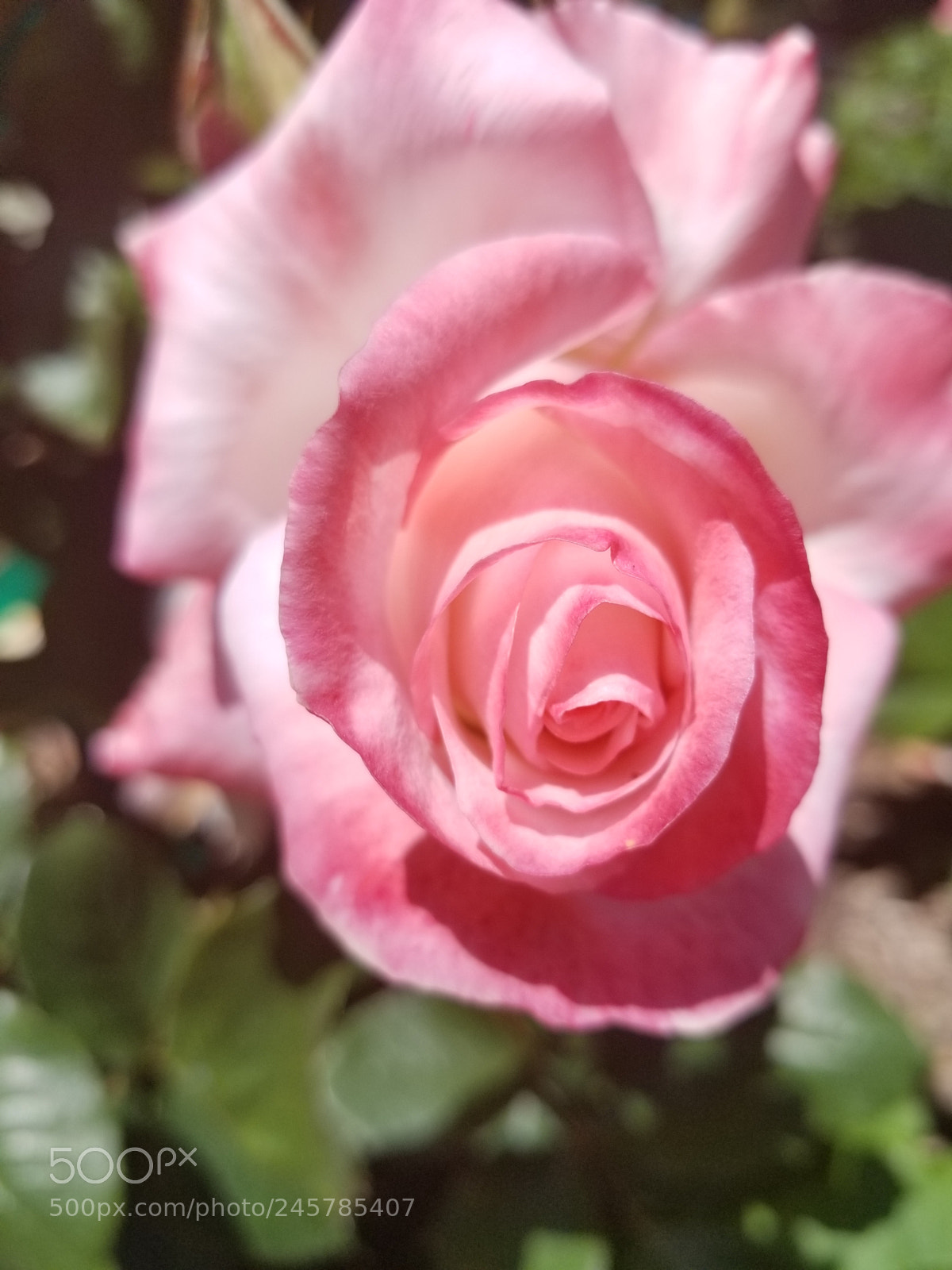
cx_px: 476
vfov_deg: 67.3
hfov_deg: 53.1
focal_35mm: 26
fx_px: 953
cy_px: 635
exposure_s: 1/2432
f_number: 1.7
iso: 50
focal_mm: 4.25
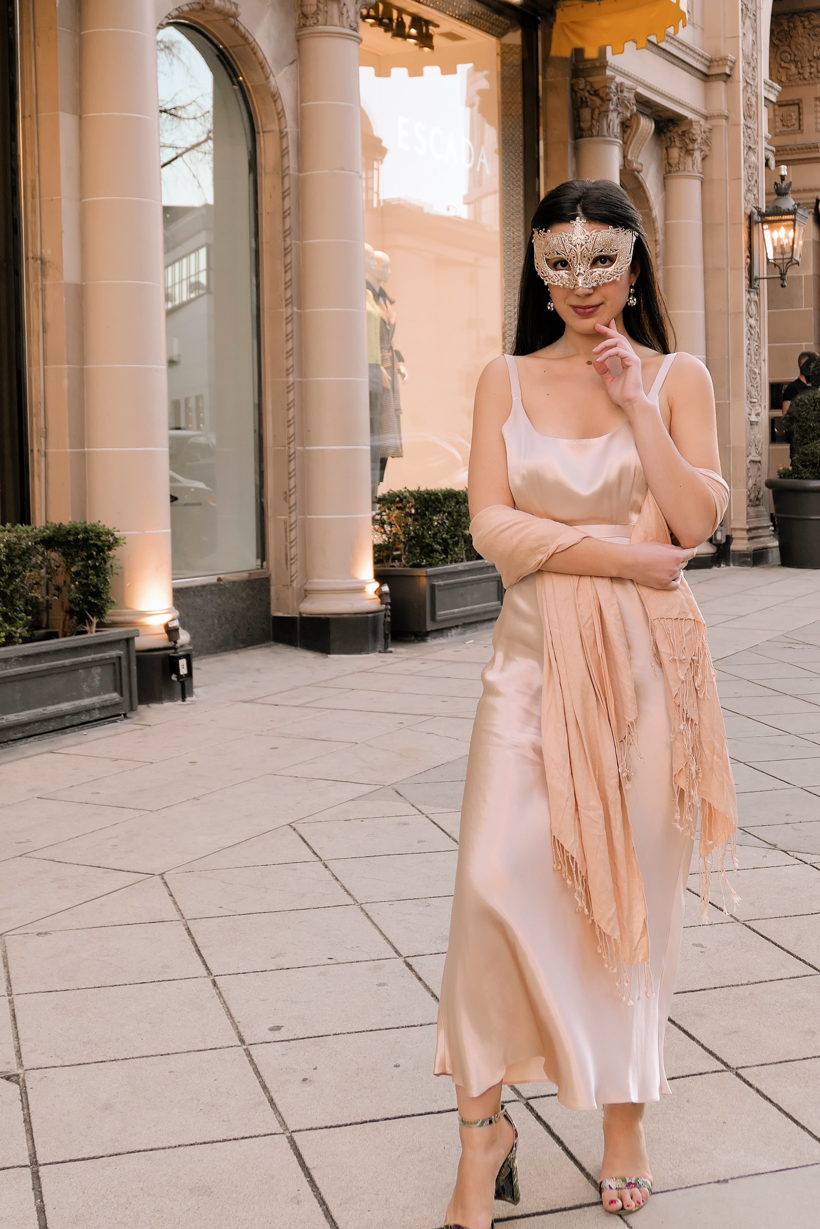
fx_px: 1640
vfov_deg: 41.0
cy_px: 512
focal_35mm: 48
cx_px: 566
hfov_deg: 27.8
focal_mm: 11.8
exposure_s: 1/80
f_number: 2.8
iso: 125
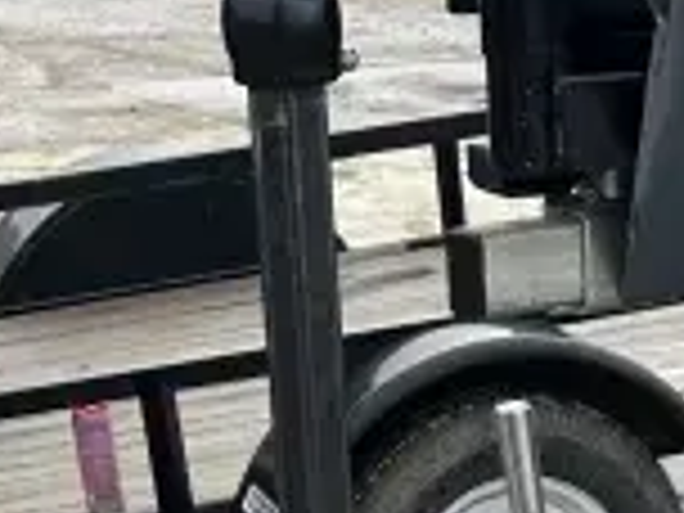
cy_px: 958
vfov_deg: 8.6
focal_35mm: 164
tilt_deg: -22.3
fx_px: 3241
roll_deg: -1.8
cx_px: 778
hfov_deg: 11.8
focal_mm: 5.7
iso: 50
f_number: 1.5
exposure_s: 1/628
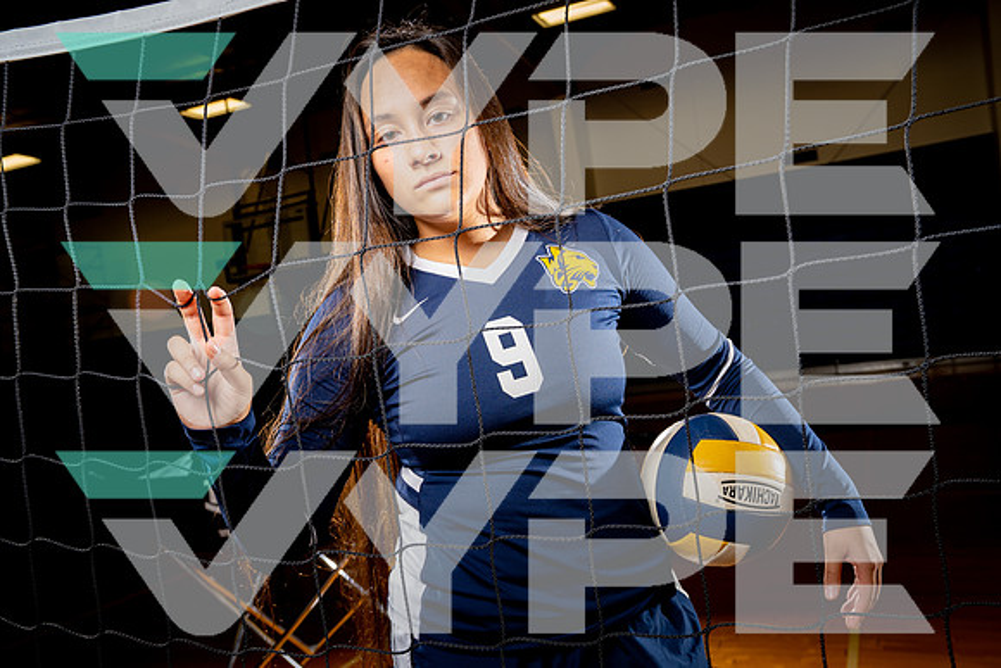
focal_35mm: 32
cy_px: 334
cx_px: 500
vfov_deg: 41.1
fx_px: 890
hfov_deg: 58.7
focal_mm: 32
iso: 250
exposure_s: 1/250
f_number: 5.6
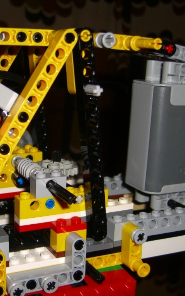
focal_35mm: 54
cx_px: 22
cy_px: 148
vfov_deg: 37.5
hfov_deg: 23.4
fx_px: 436
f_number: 2.8
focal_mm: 7.9
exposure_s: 1/60
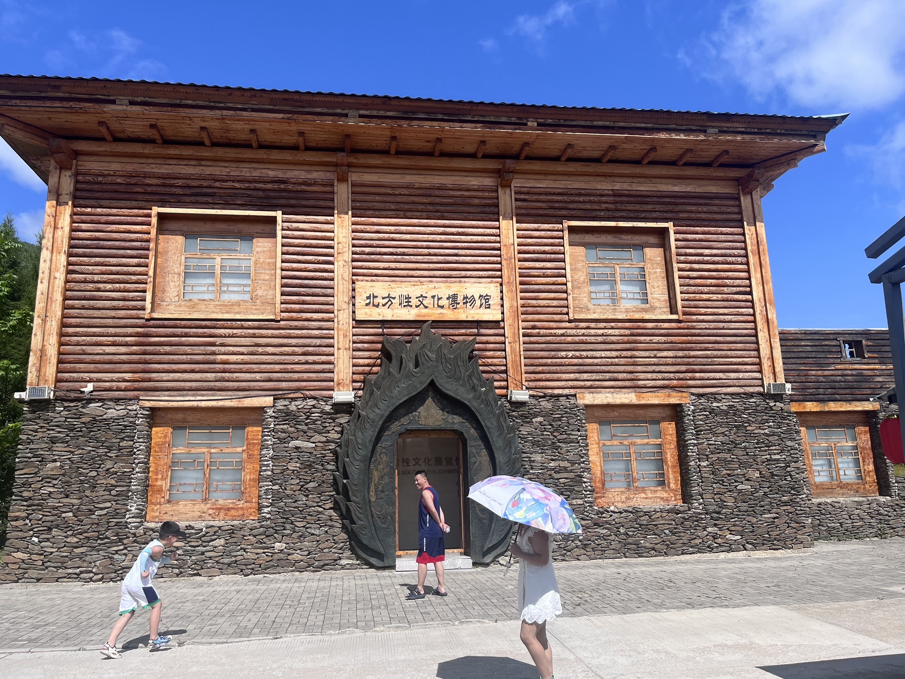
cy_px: 340
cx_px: 452
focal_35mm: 26
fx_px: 680
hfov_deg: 67.3
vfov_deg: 53.1
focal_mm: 5.1
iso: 50
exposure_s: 1/4016
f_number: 1.6
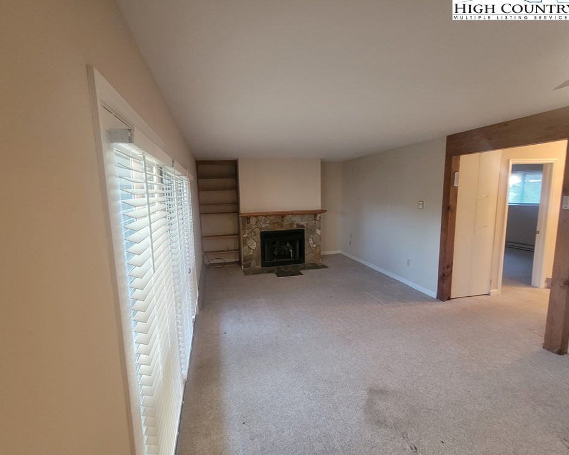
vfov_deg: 88.0
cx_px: 264
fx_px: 236
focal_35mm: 14
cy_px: 224
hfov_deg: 100.5
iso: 640
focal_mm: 2.2
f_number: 2.2
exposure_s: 1/30
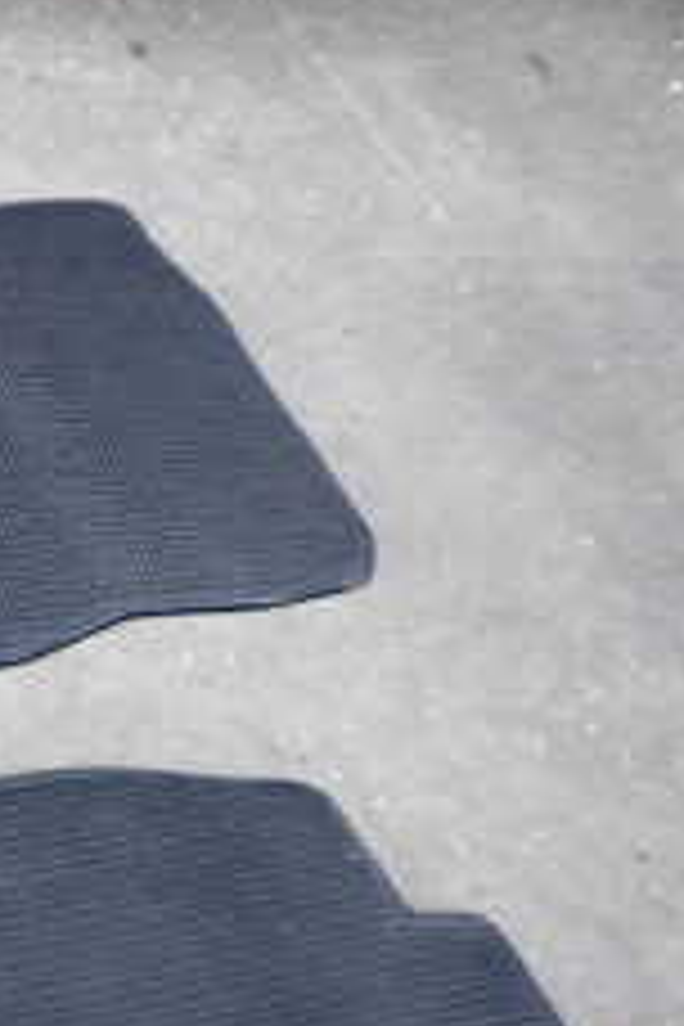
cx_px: -612
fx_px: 2337
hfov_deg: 14.3
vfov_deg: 24.2
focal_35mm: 82
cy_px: 873
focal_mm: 5.4
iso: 500
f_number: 2.3
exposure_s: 1/320
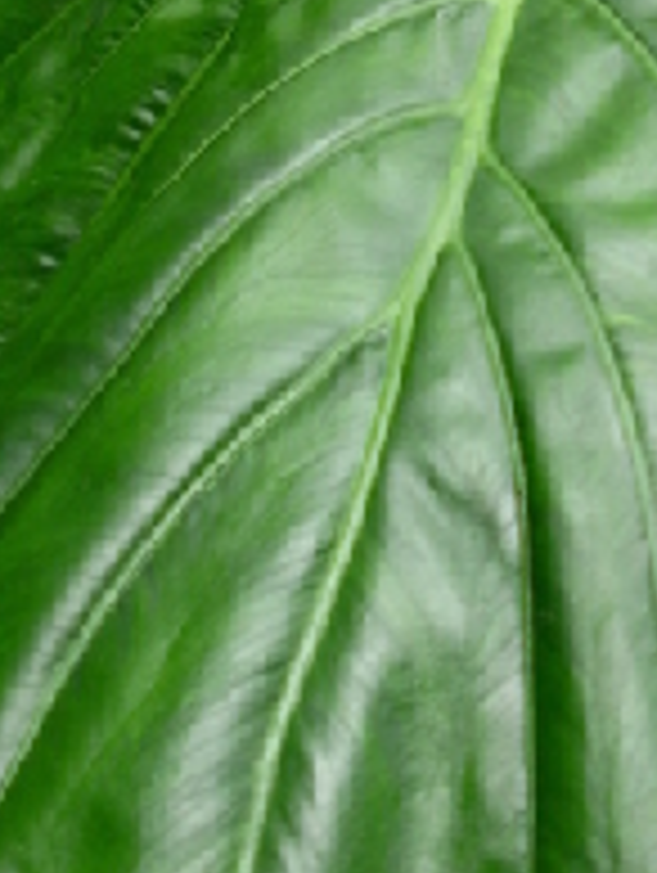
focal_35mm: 94
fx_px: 2374
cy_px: 36
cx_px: 549
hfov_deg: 15.6
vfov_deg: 20.3
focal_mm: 6.3
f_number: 2.9
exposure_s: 1/8.7
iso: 79
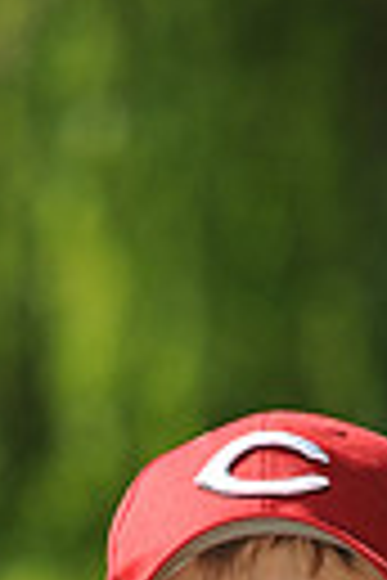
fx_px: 9416
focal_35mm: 584
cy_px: 1173
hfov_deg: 2.4
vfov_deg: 3.5
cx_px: 306
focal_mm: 130
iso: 200
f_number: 4
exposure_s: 1/1250
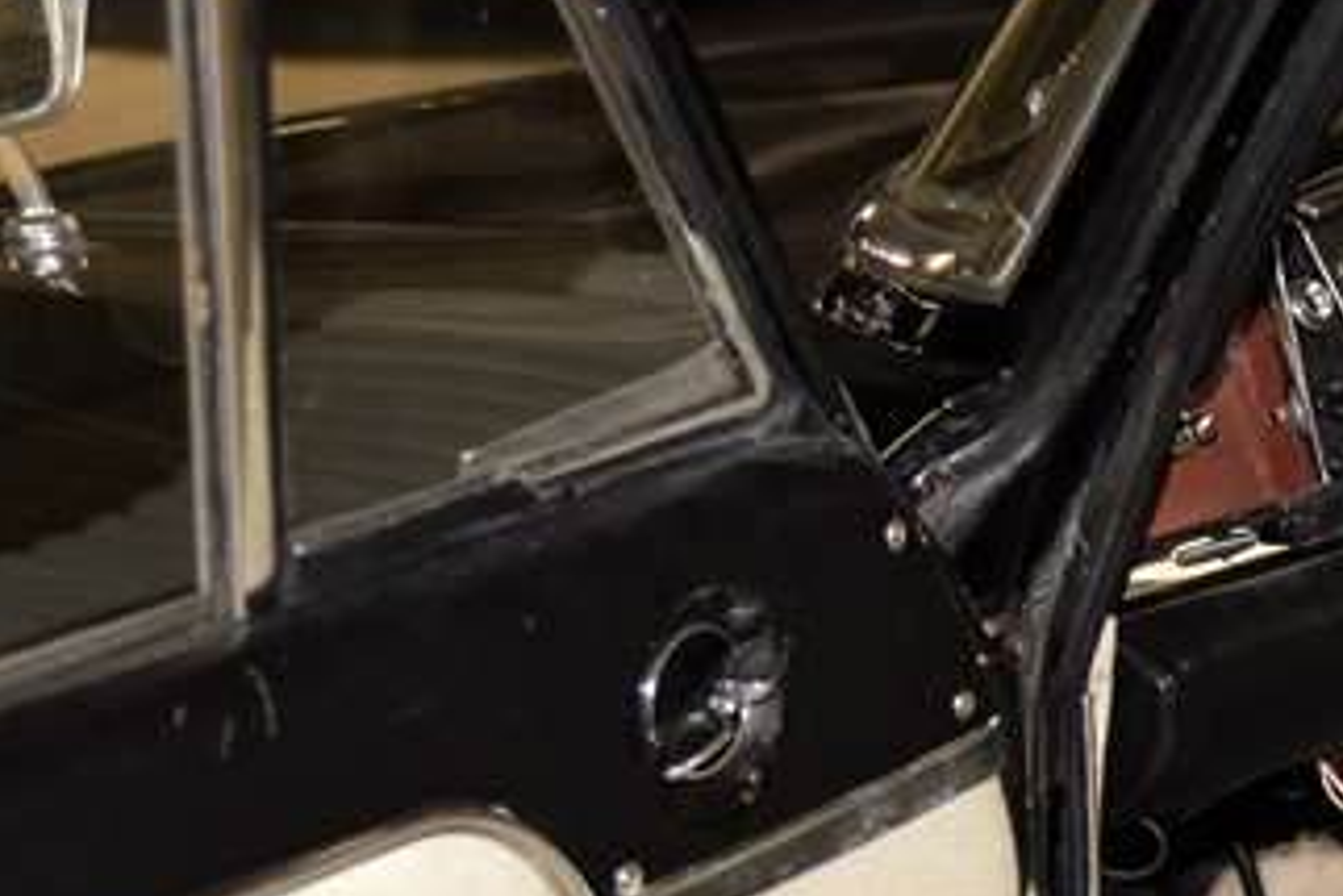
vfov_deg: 11.9
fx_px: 4217
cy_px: 1073
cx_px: 1952
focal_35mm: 113
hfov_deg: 16.6
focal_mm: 38
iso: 800
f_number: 4
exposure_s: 1/60
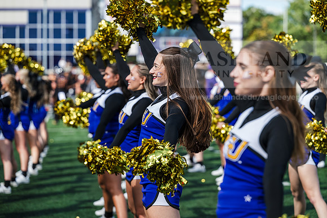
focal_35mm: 115
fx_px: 1045
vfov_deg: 11.9
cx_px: 164
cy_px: 109
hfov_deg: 17.8
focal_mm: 115
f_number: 3.5
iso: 250
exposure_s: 1/1600
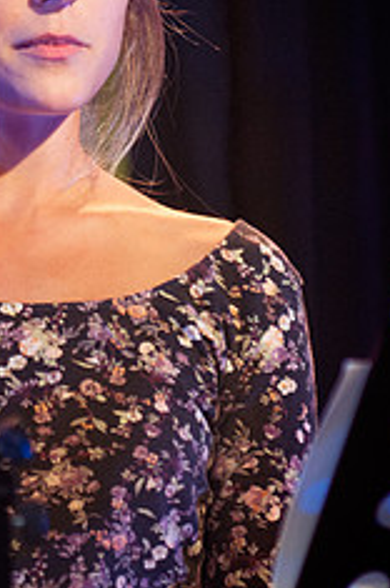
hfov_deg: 6.8
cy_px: 180
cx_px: 41
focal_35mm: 201
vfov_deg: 10.2
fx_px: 3276
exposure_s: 1/40
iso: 800
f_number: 2.8
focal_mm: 70
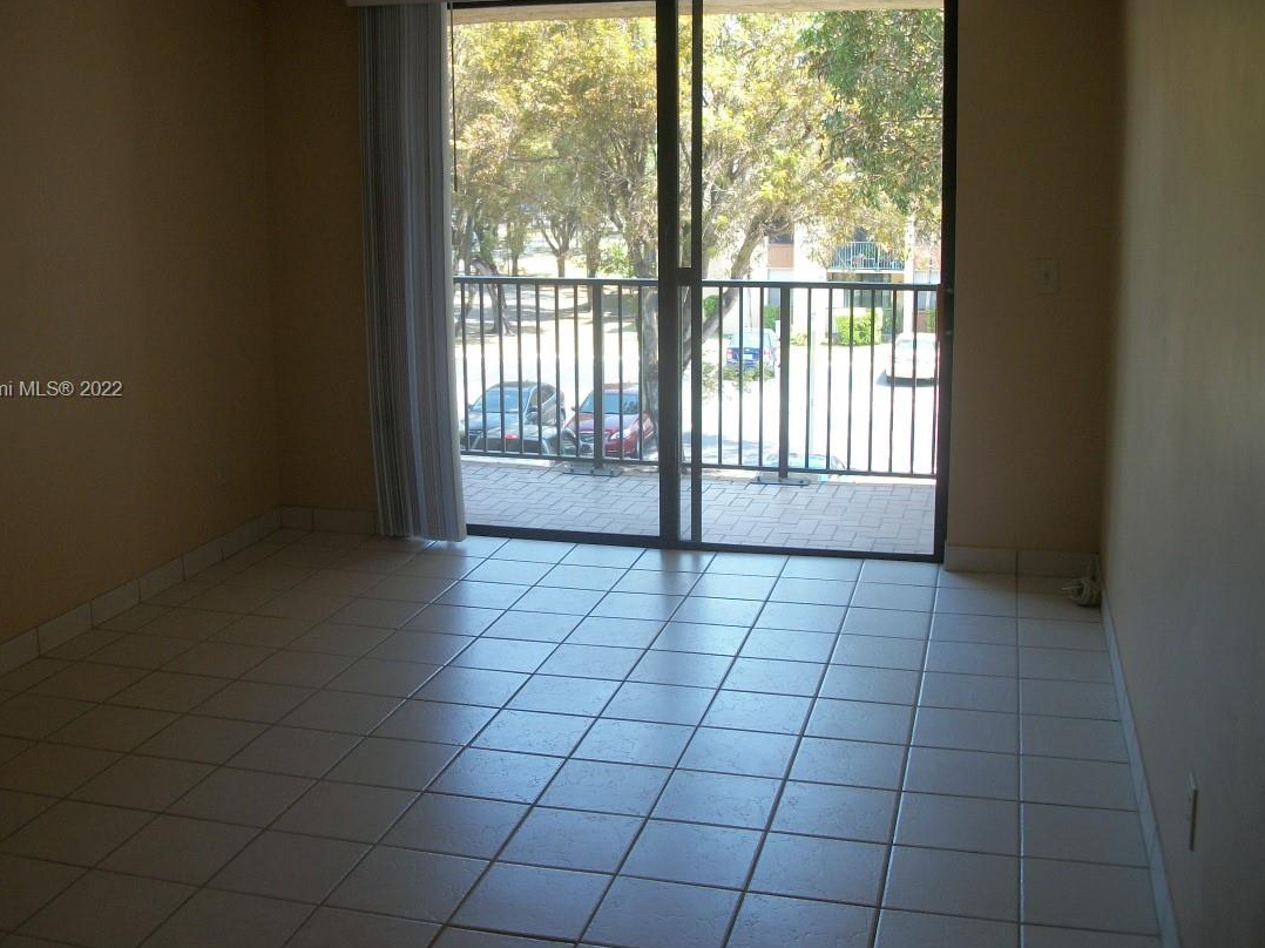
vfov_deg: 37.6
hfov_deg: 48.9
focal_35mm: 38
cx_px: 583
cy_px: 392
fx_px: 1388
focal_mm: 5.7
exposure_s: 1/100
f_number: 2.9
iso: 80
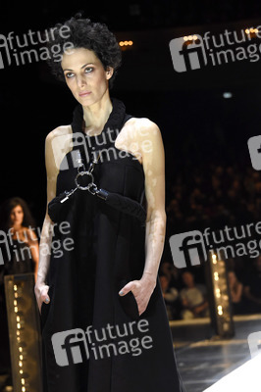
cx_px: 130
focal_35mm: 100
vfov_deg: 20.4
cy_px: 196
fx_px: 1089
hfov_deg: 13.7
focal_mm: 100
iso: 3200
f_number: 5.6
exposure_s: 1/250
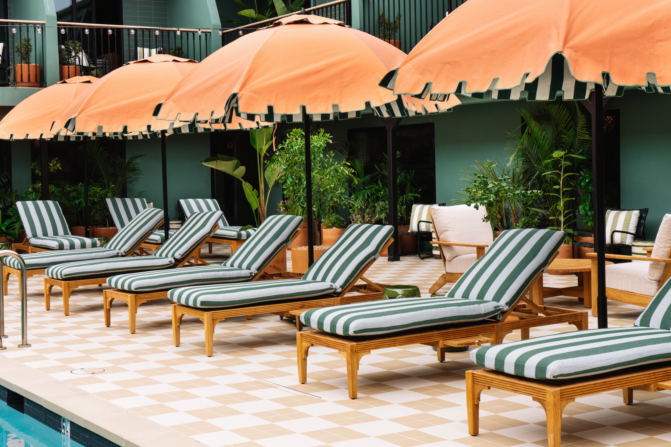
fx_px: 1081
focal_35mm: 58
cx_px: 290
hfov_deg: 34.4
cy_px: 233
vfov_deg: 23.4
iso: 400
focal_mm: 51
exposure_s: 1/160
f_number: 14
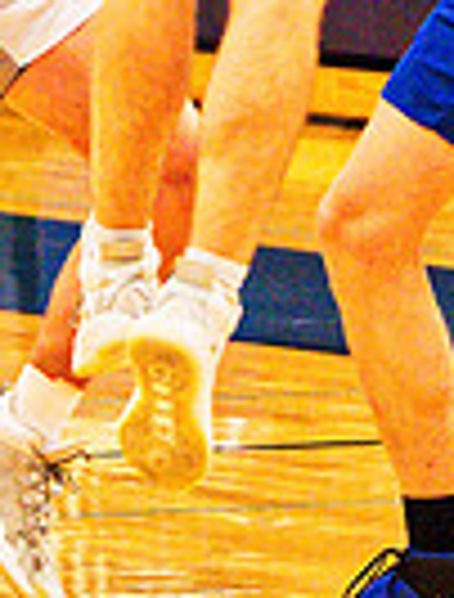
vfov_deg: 3.9
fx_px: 8813
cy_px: -396
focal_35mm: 508
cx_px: 441
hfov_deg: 2.9
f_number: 2.8
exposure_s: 1/500
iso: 8000
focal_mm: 75
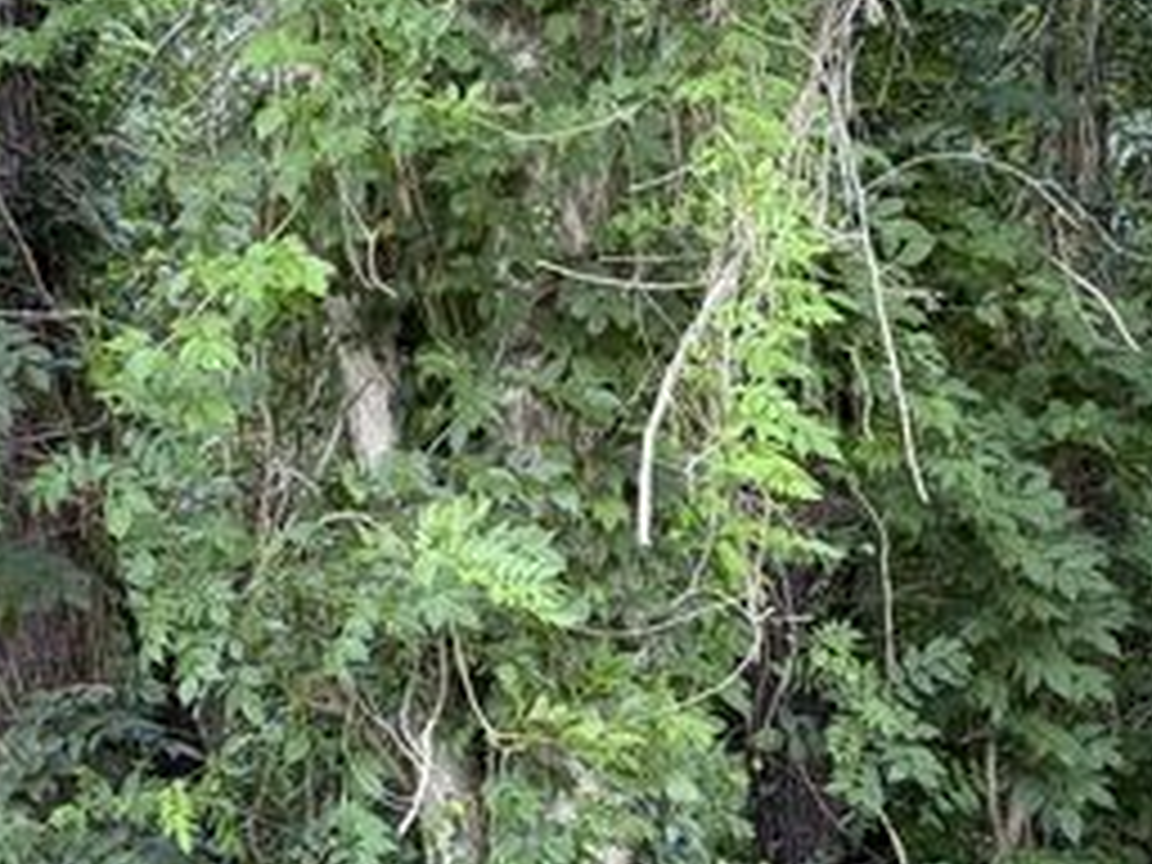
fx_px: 3461
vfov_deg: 14.2
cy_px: 369
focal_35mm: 104
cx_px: 180
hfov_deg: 18.7
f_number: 1.6
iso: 80
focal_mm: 5.96
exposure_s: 1/121
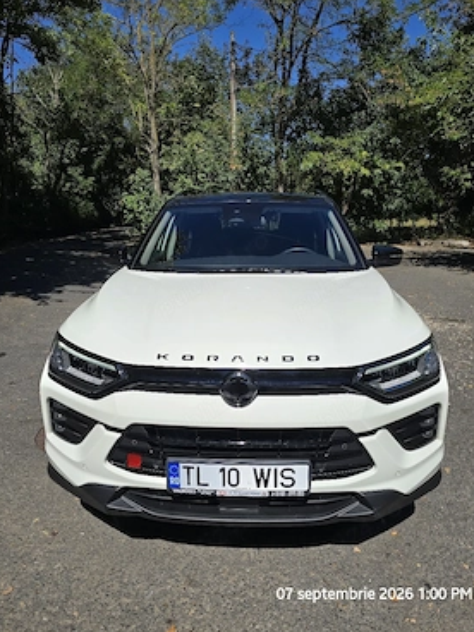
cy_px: 295
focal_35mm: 25
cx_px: 247
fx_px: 456
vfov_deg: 69.3
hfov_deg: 54.9
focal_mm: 6.3
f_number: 1.7
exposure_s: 1/1429
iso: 12
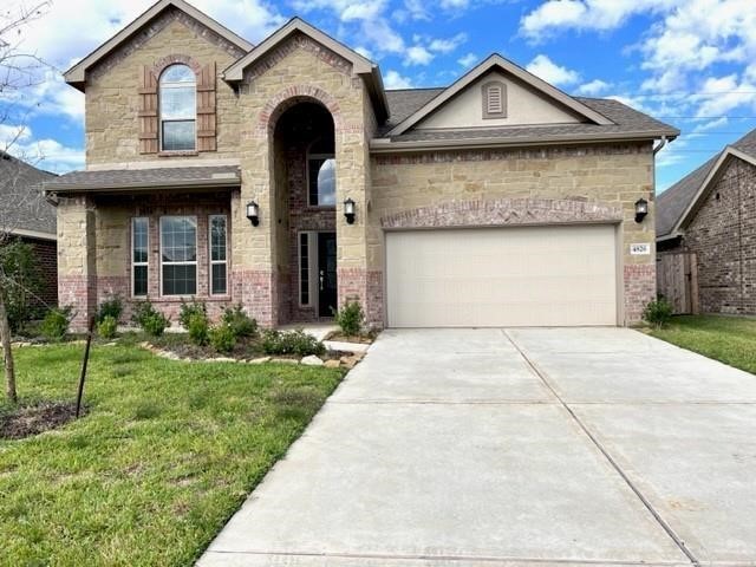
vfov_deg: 53.1
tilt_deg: +1.3
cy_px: 284
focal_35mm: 26
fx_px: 568
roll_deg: +0.4
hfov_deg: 67.3
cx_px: 378
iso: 50
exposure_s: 1/3571
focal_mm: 5.7
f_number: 1.5
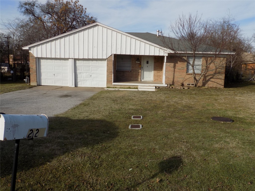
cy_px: 96
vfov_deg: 46.8
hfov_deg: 60.0
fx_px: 221
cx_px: 128
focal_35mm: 30
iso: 80
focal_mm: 5.3
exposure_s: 1/800
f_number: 3.3
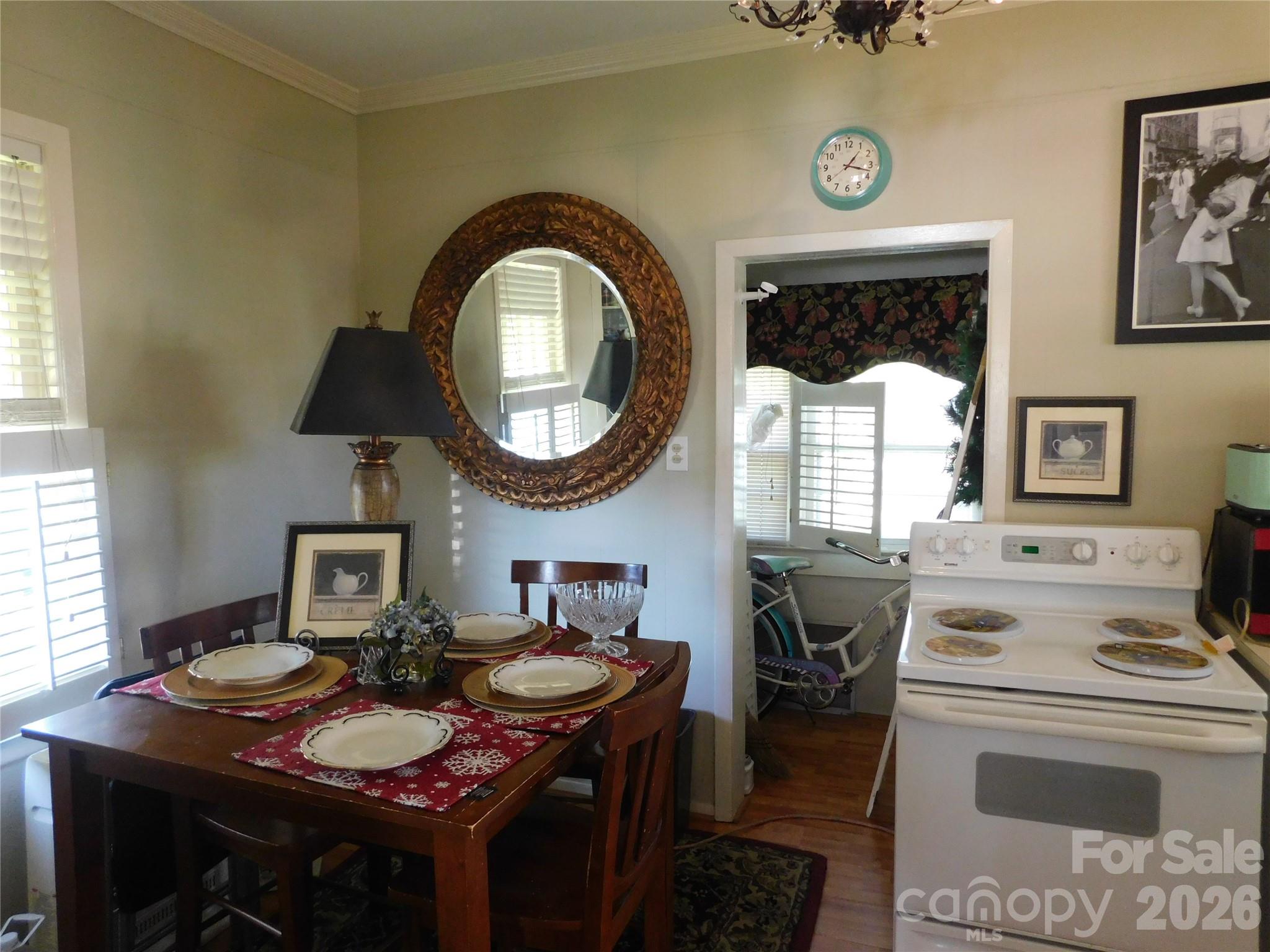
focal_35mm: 23
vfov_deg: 58.9
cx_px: 635
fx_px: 844
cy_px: 476
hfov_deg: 73.9
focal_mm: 4
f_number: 3
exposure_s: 1/30
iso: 400
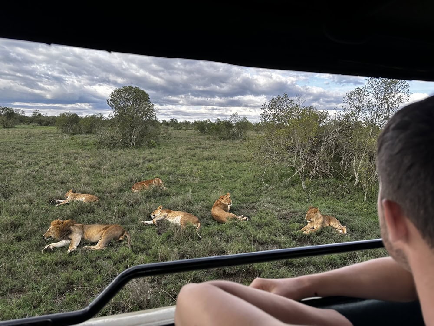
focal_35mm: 24
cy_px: 163
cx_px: 217
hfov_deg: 71.6
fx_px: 301
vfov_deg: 56.8
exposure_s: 1/745
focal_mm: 6.9
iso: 80
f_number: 1.8
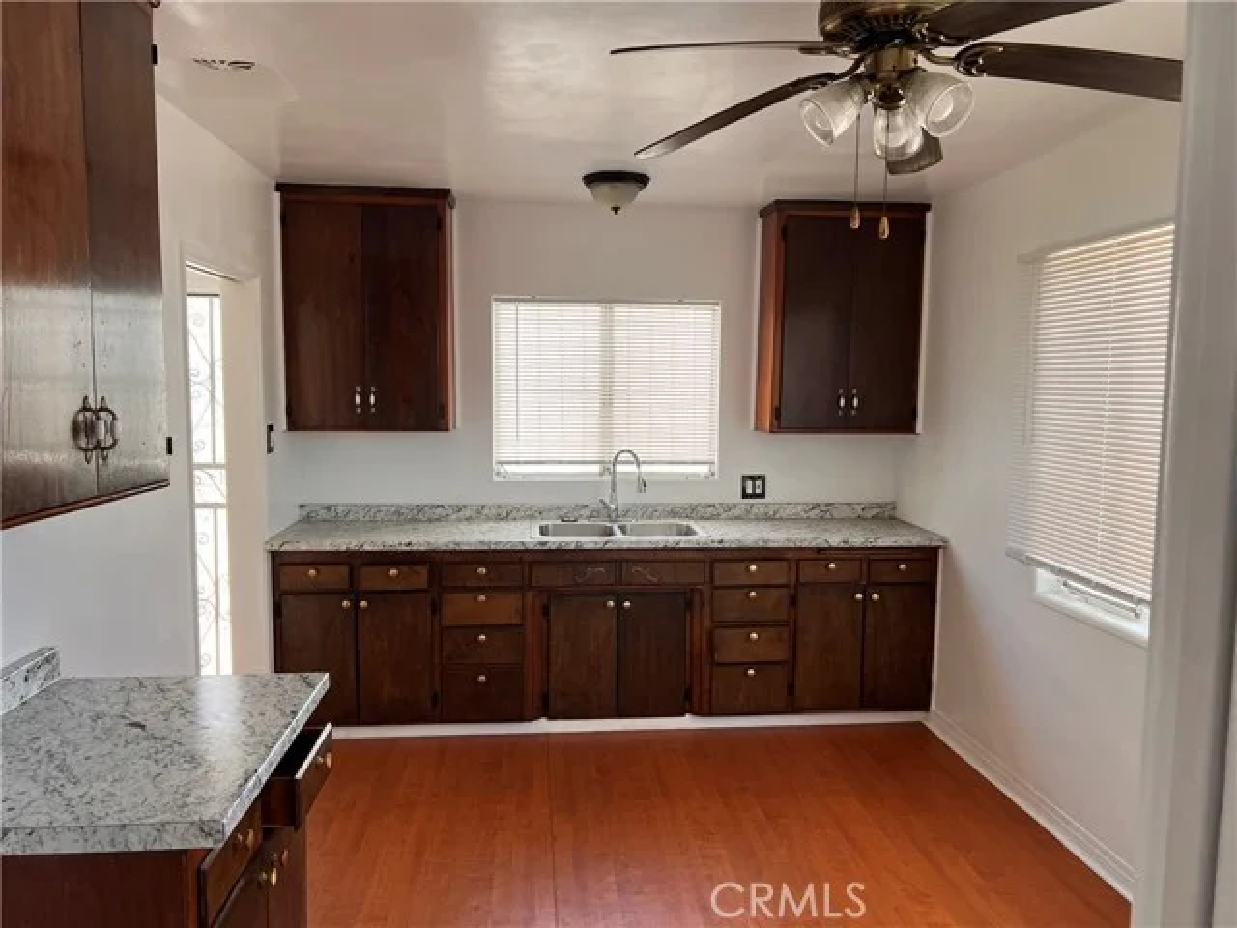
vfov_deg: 53.1
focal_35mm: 26
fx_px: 929
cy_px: 464
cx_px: 618
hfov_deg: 67.3
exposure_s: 1/121
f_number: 1.5
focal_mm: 5.7
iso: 100
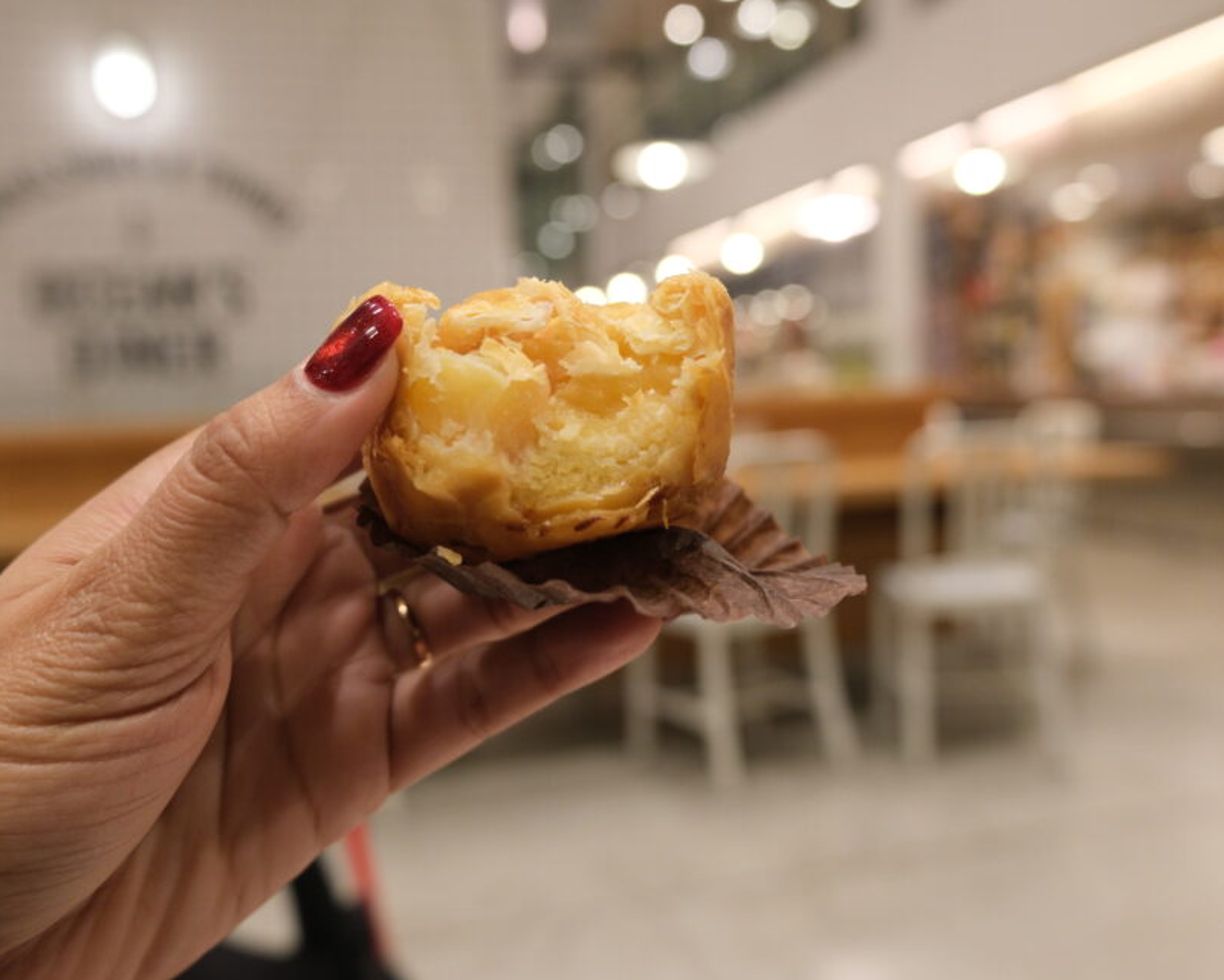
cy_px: 476
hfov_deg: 58.8
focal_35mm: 30
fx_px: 1087
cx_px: 607
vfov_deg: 48.5
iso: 1250
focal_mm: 16.5
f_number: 2.9
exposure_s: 1/125
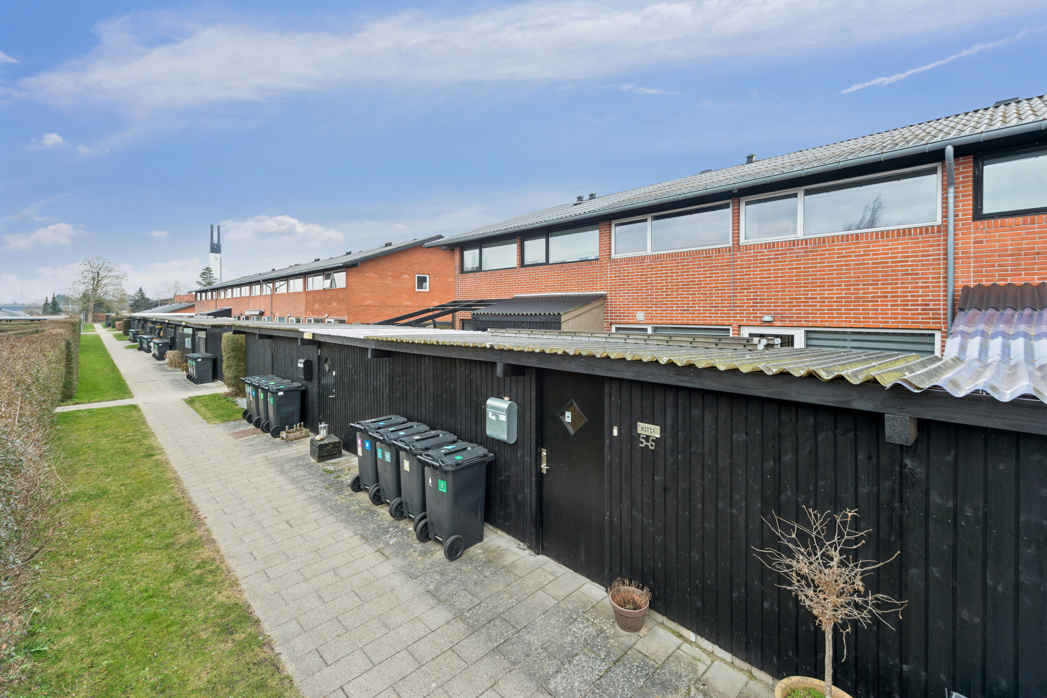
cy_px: 349
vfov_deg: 77.3
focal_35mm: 15
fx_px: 436
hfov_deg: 100.4
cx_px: 524
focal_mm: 15
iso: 200
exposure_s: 1/25
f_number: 10
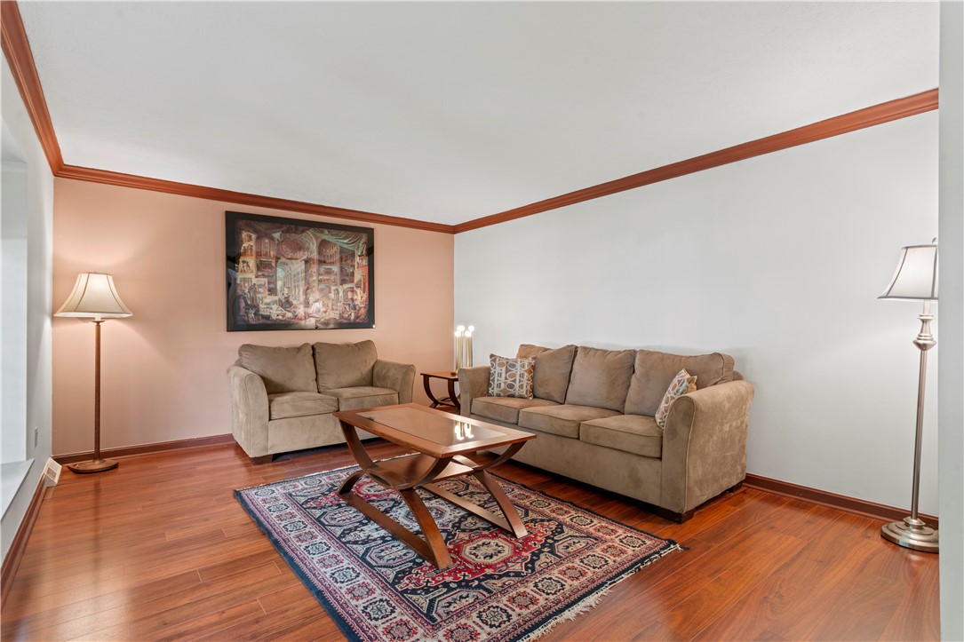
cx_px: 482
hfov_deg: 93.3
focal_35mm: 17
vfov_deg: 70.4
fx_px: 455
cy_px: 321
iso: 400
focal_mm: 17
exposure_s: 1
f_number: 10
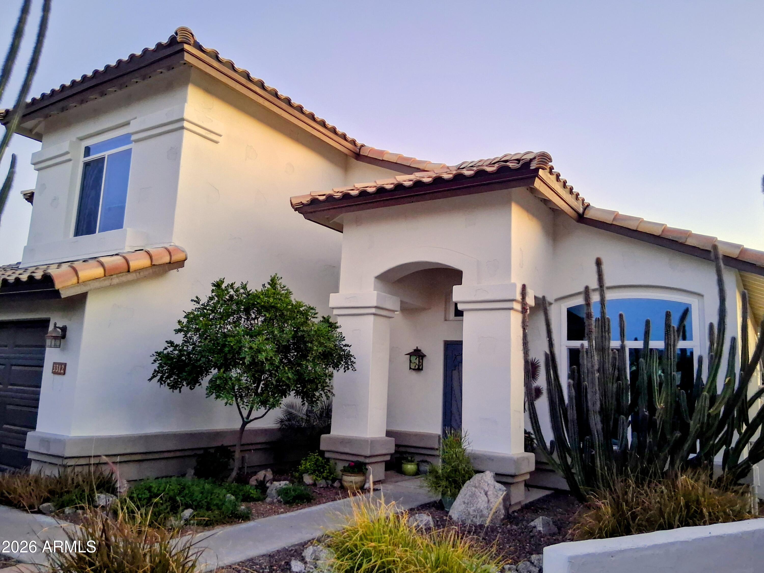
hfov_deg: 67.3
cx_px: 382
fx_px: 574
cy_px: 286
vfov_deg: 53.1
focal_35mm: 26
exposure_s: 1/50
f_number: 1.8
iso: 500
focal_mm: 3.98
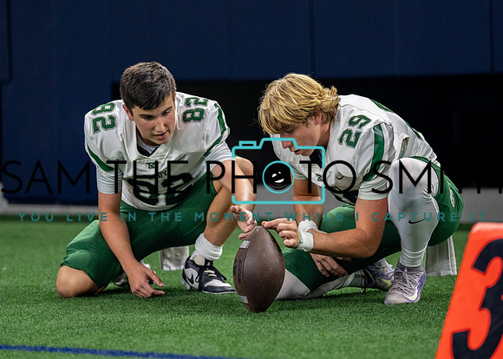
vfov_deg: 8.1
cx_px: 279
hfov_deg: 11.3
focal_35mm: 178
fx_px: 2549
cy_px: 165
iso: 1600
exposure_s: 1/500
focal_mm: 133
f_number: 2.8
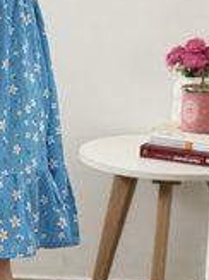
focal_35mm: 157
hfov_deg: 9.2
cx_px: -81
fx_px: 1266
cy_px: 102
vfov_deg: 12.6
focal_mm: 6.76
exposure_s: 1/121
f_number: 1.78
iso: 80
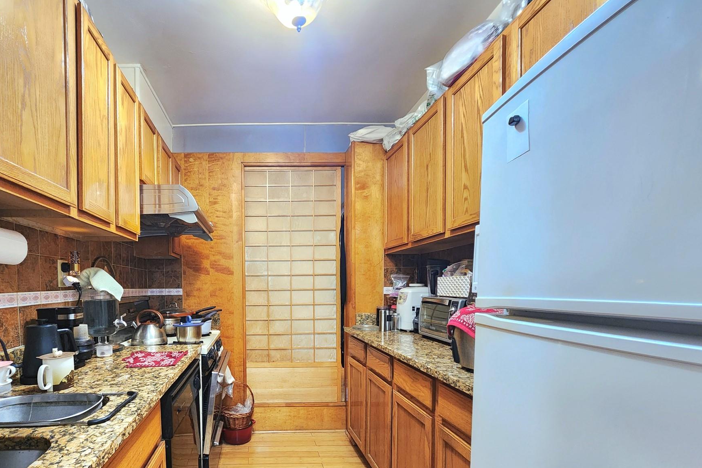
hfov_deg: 96.4
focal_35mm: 16
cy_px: 304
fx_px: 312
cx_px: 314
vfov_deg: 72.0
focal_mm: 2.2
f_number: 2.2
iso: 500
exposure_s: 1/30
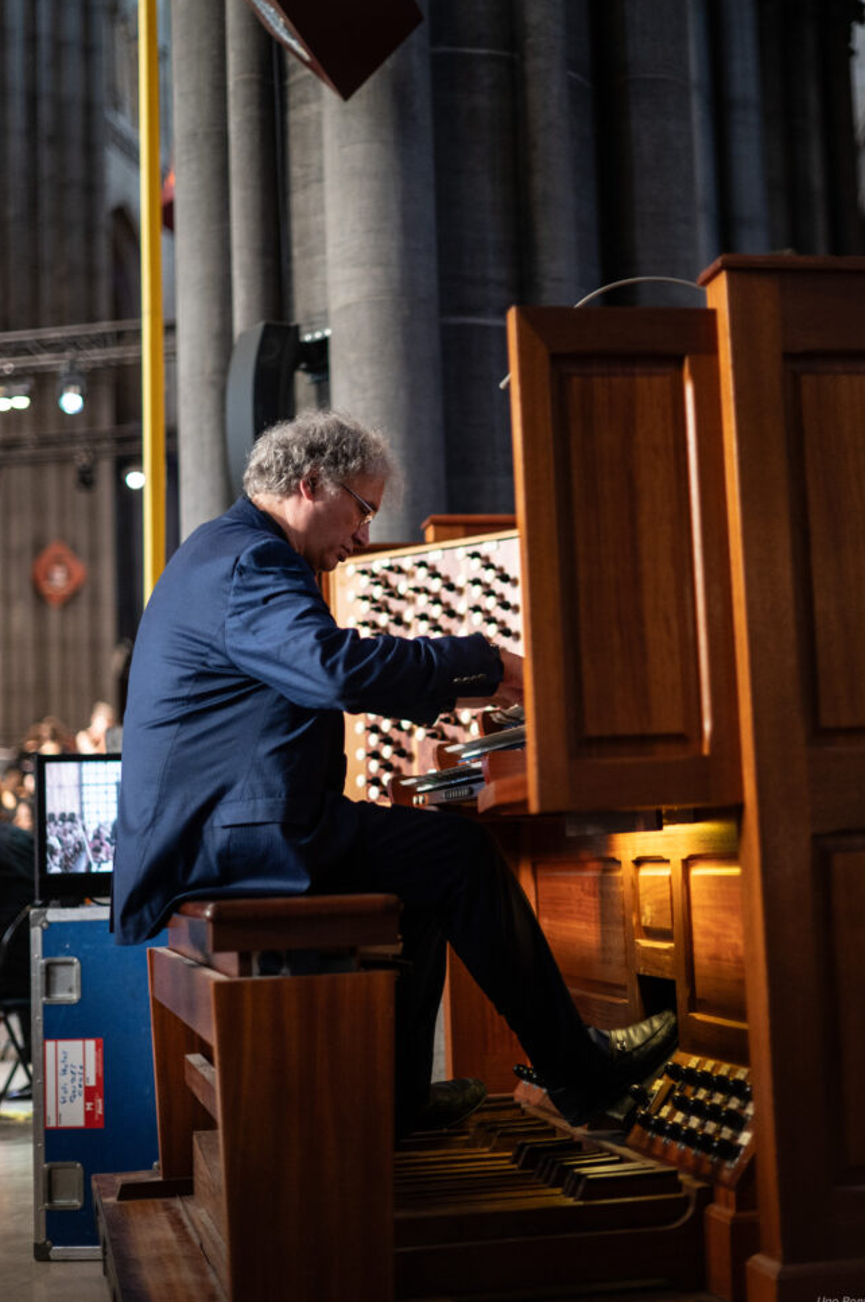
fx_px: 1914
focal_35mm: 53
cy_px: 620
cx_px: 453
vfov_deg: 37.5
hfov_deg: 25.5
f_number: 1.4
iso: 2000
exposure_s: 1/800
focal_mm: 50
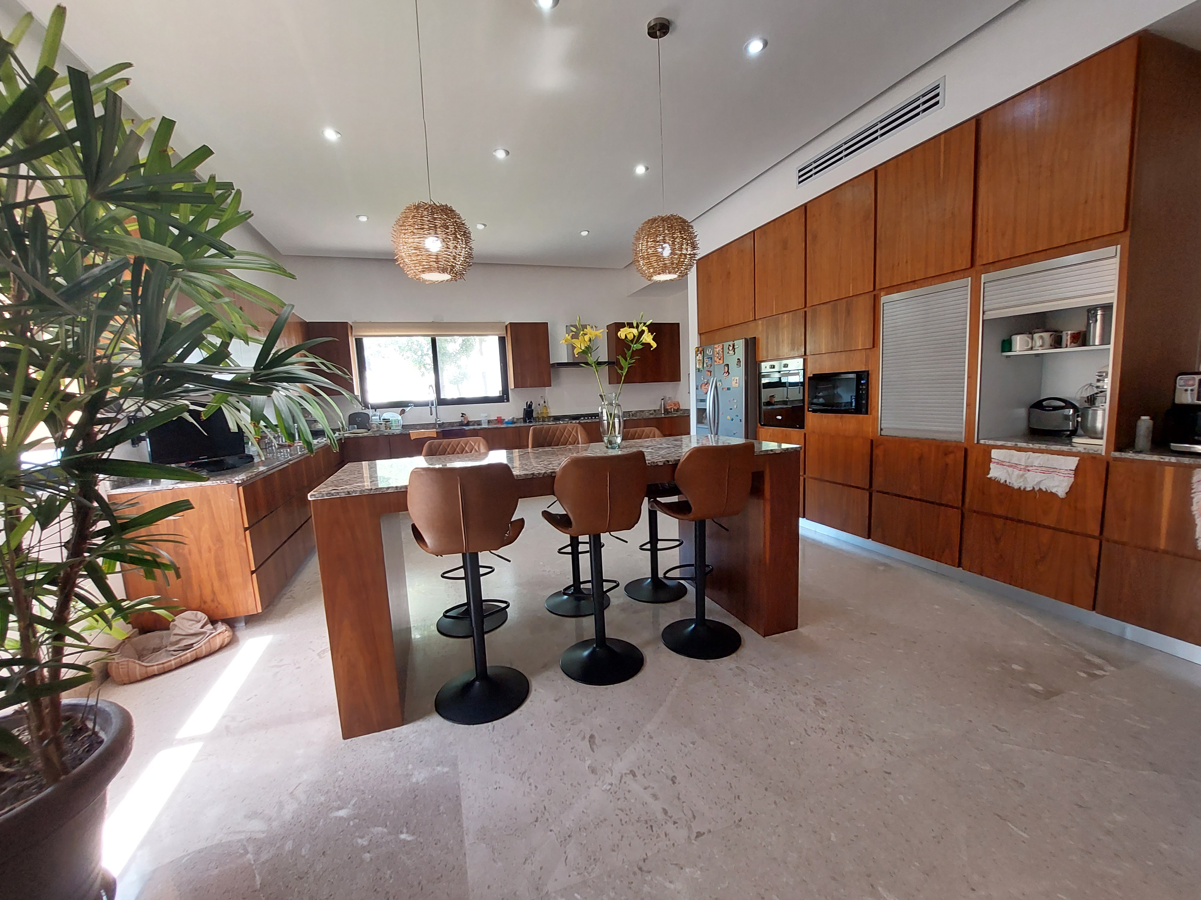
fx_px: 451
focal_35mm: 13
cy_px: 450
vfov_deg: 89.9
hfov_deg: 106.2
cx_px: 600
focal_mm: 1.74
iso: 160
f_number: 2.2
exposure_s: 1/50
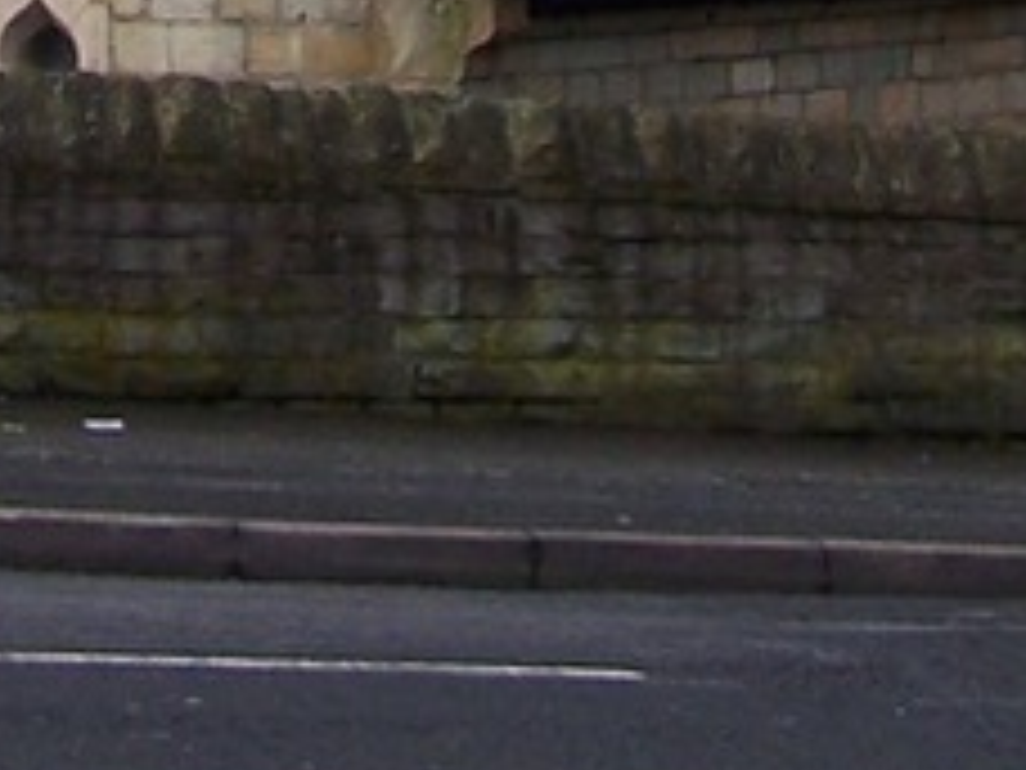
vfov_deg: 6.5
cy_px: -1333
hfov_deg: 9.3
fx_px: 6313
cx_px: 130
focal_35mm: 213
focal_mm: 6.3
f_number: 2.8
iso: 80
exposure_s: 1/640
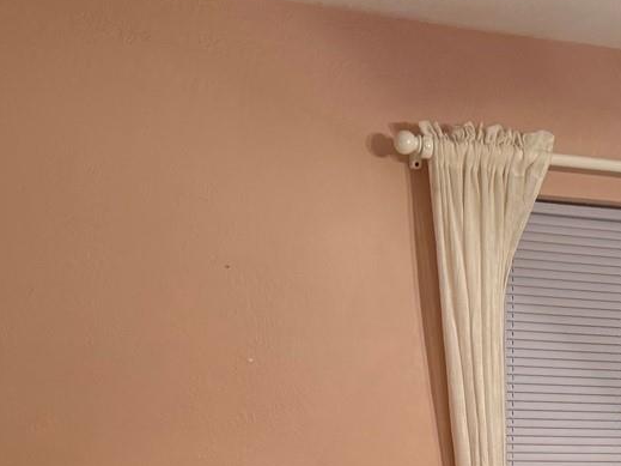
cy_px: 662
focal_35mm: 74
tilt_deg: -9.1
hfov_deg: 25.6
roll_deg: -0.8
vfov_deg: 18.1
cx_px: 553
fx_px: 1327
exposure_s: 1/60
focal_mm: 6.76
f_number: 1.78
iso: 200
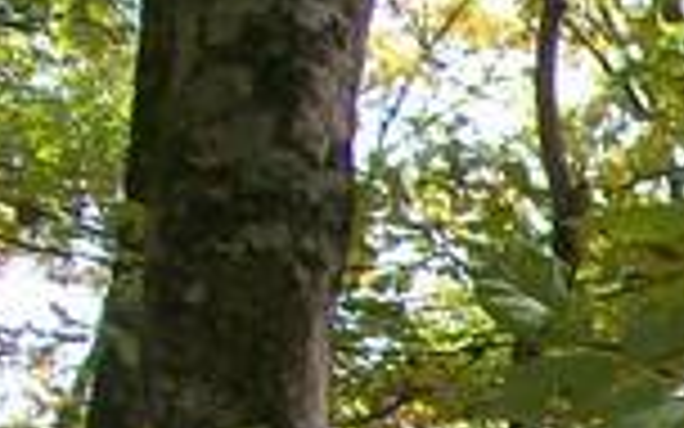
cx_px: 1422
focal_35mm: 179
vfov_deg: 7.1
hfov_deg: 10.6
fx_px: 3337
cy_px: 818
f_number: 2.7
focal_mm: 6
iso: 80
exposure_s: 1/187
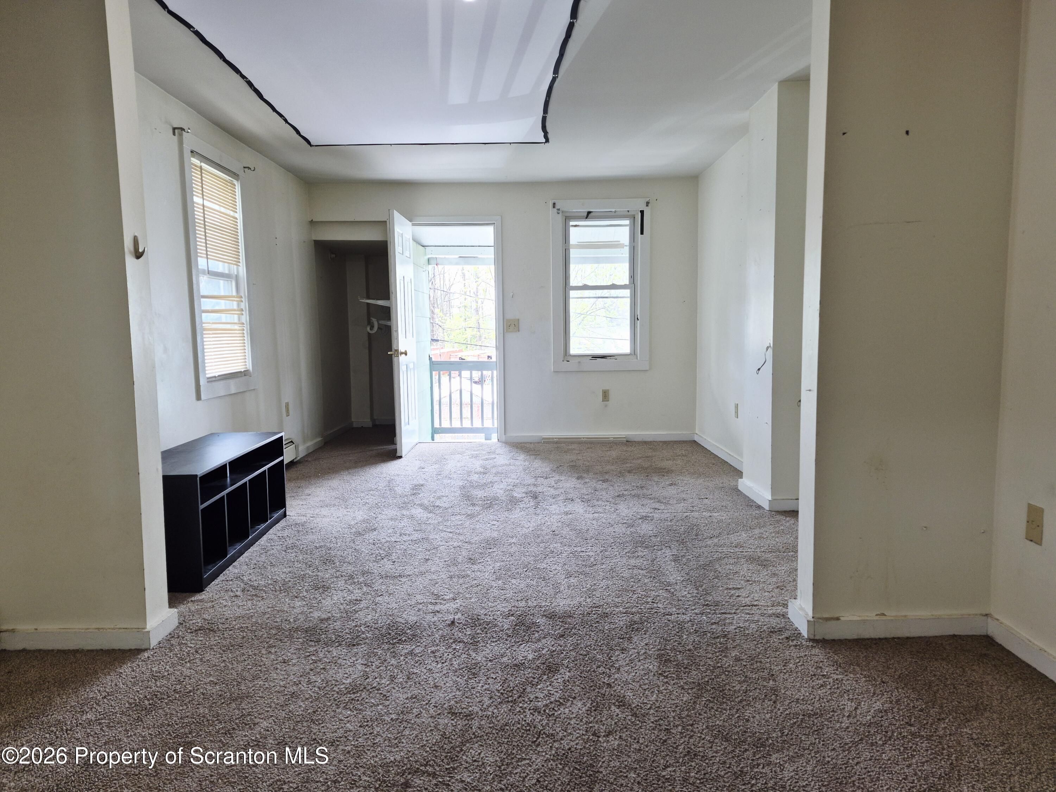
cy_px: 396
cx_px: 528
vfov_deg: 58.9
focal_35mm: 23
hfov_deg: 73.9
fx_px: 702
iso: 40
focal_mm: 5.4
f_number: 1.8
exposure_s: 1/120
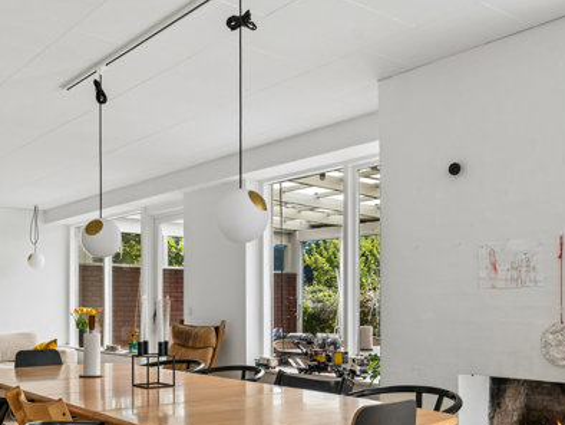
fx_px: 637
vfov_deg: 35.8
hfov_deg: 47.5
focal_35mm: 39
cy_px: 334
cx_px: 218
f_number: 7.1
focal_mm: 20
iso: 800
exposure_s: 1/160
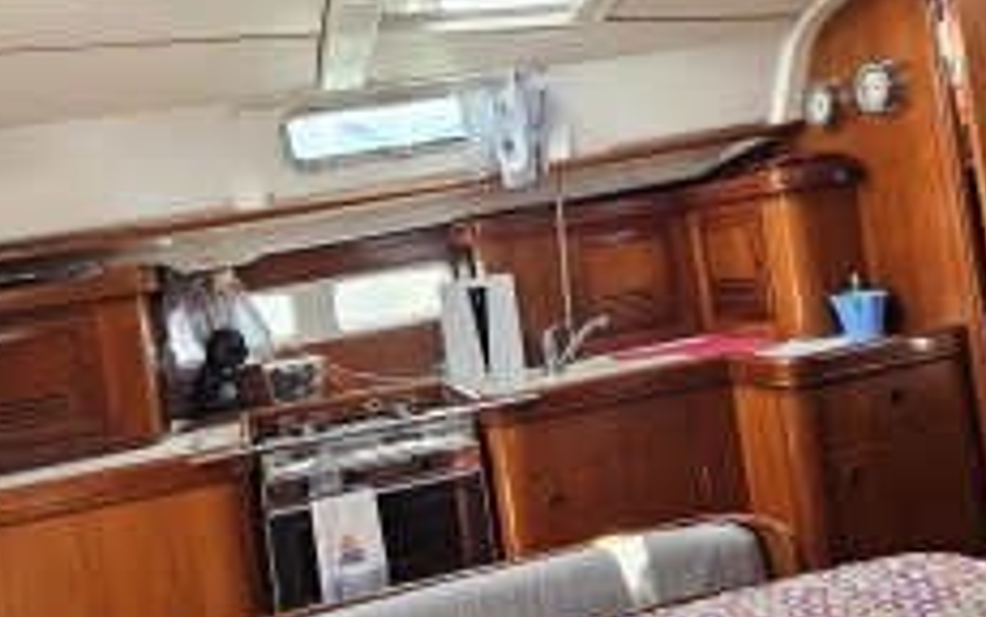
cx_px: 493
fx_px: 887
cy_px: 255
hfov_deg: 58.1
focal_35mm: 33
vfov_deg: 38.3
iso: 200
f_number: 2.2
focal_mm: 2.2
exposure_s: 1/100
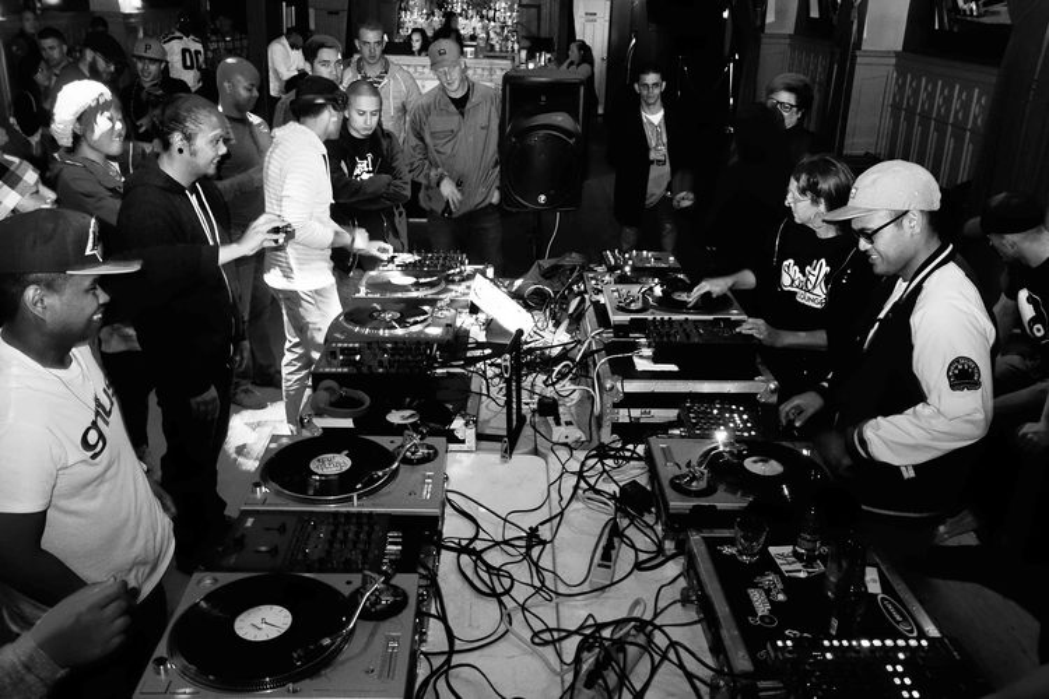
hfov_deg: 58.7
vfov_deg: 41.1
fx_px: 932
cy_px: 350
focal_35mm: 32
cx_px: 524
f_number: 2.2
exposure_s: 1/13
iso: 800
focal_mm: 11.89
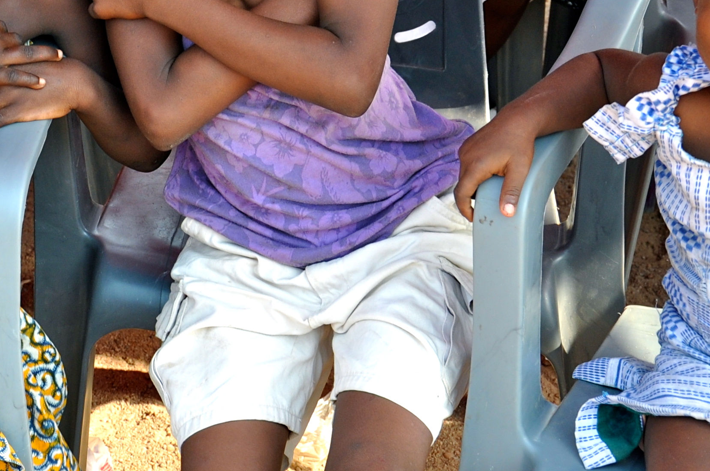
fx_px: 1930
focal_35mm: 98
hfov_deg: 20.7
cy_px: 129
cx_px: 175
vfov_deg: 13.9
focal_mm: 28
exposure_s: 1/125
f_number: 5.6
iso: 200
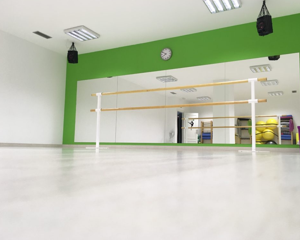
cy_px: 119
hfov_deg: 57.2
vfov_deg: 47.1
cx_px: 157
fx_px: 275
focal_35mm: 31
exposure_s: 1/33
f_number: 2.2
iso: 64
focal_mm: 4.15
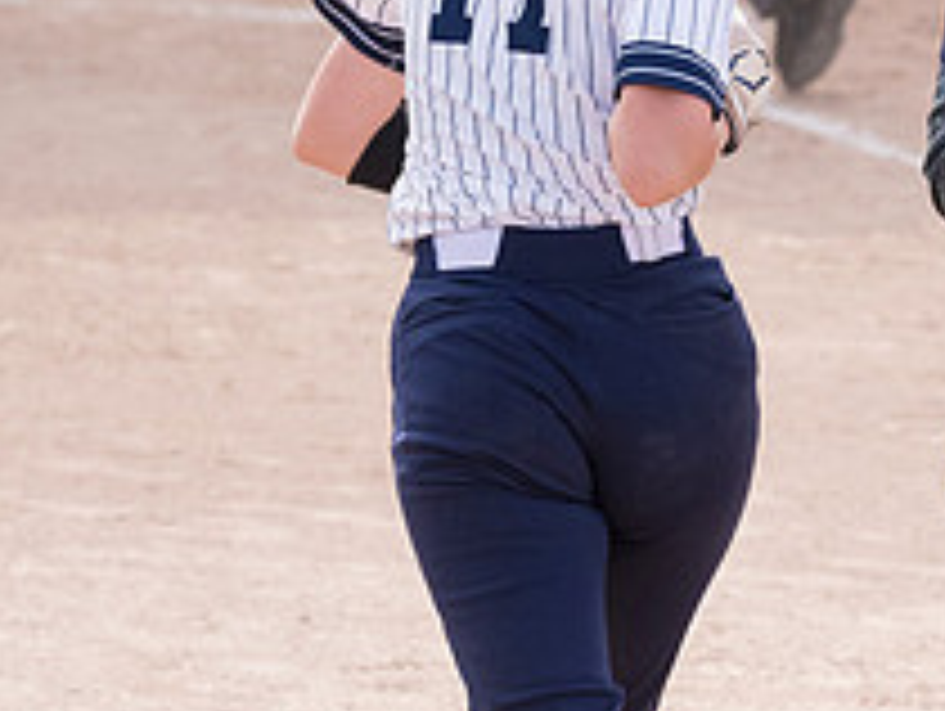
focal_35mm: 575
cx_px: 1224
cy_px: 315
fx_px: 15715
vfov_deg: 2.6
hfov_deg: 3.4
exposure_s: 1/1600
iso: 1250
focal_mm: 145
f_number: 5.6
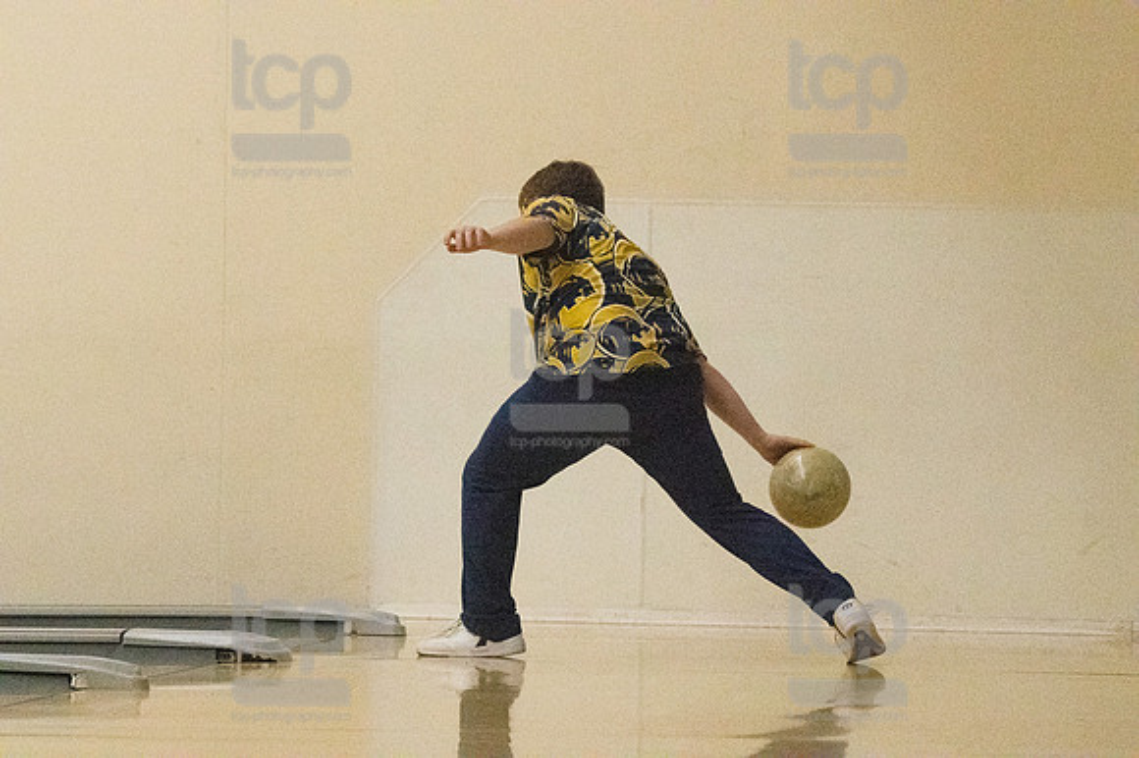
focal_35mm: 202
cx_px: 570
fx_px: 6387
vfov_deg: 6.8
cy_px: 379
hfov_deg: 10.2
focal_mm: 135
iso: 10000
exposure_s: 1/1250
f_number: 4.5
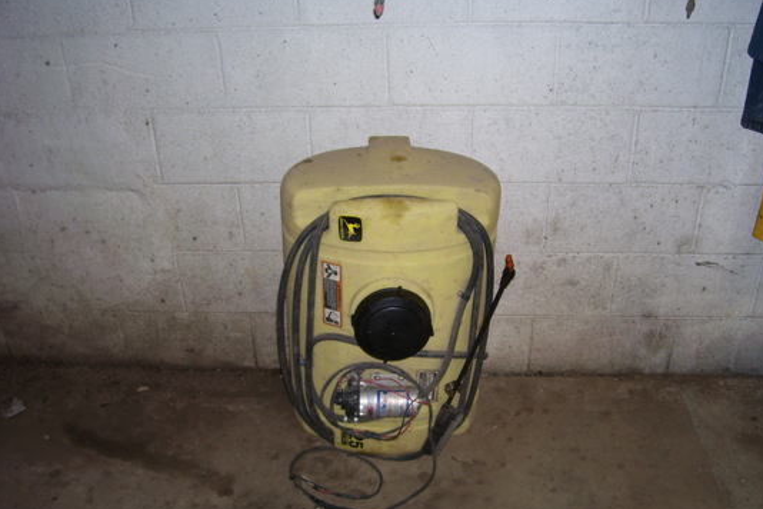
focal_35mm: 36
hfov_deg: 53.1
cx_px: 383
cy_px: 272
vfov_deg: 36.9
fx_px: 763
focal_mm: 5.6
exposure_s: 1/60
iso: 80
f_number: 2.7
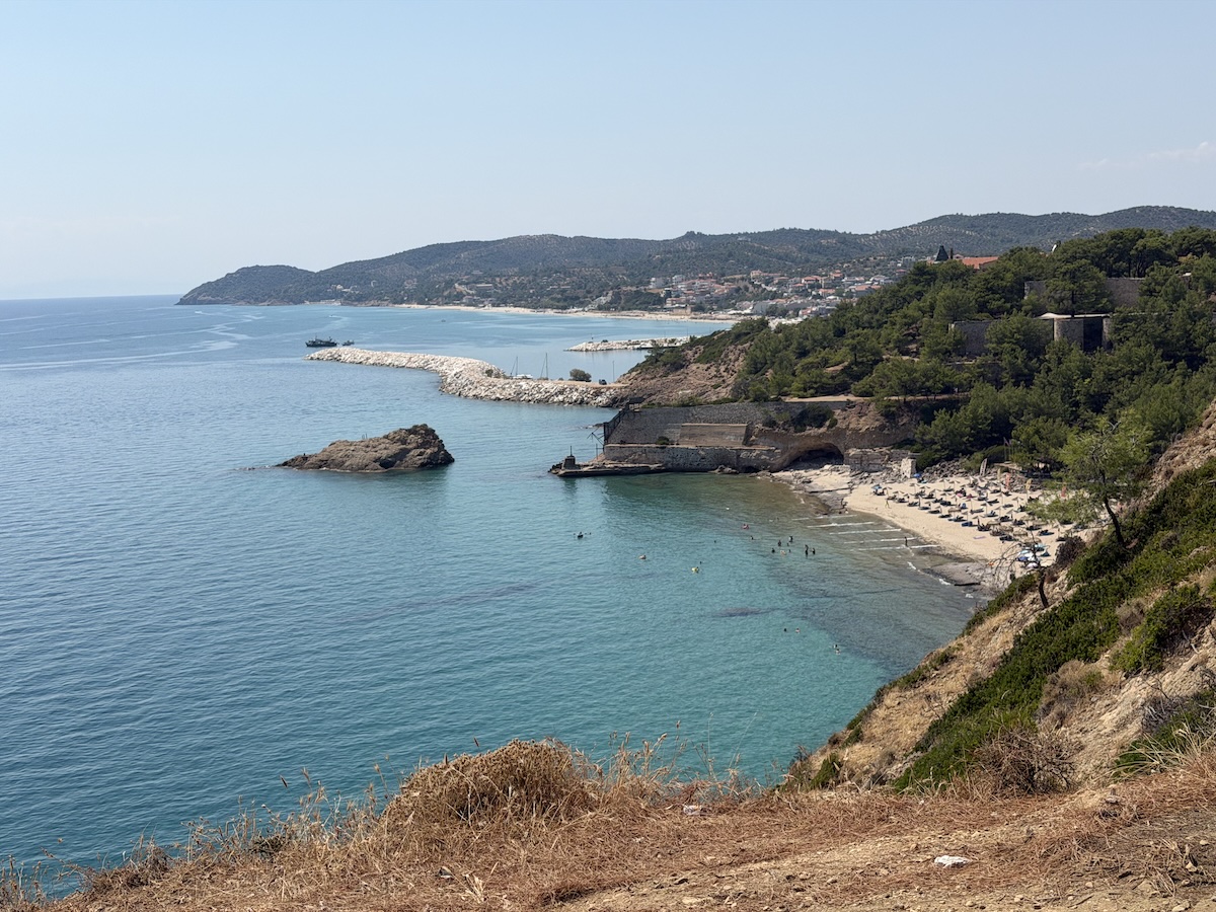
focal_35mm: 48
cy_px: 456
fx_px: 1686
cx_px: 608
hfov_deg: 39.7
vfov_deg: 30.3
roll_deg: +1.5
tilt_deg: -5.6
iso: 80
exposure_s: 1/8772
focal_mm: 6.76
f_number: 1.78
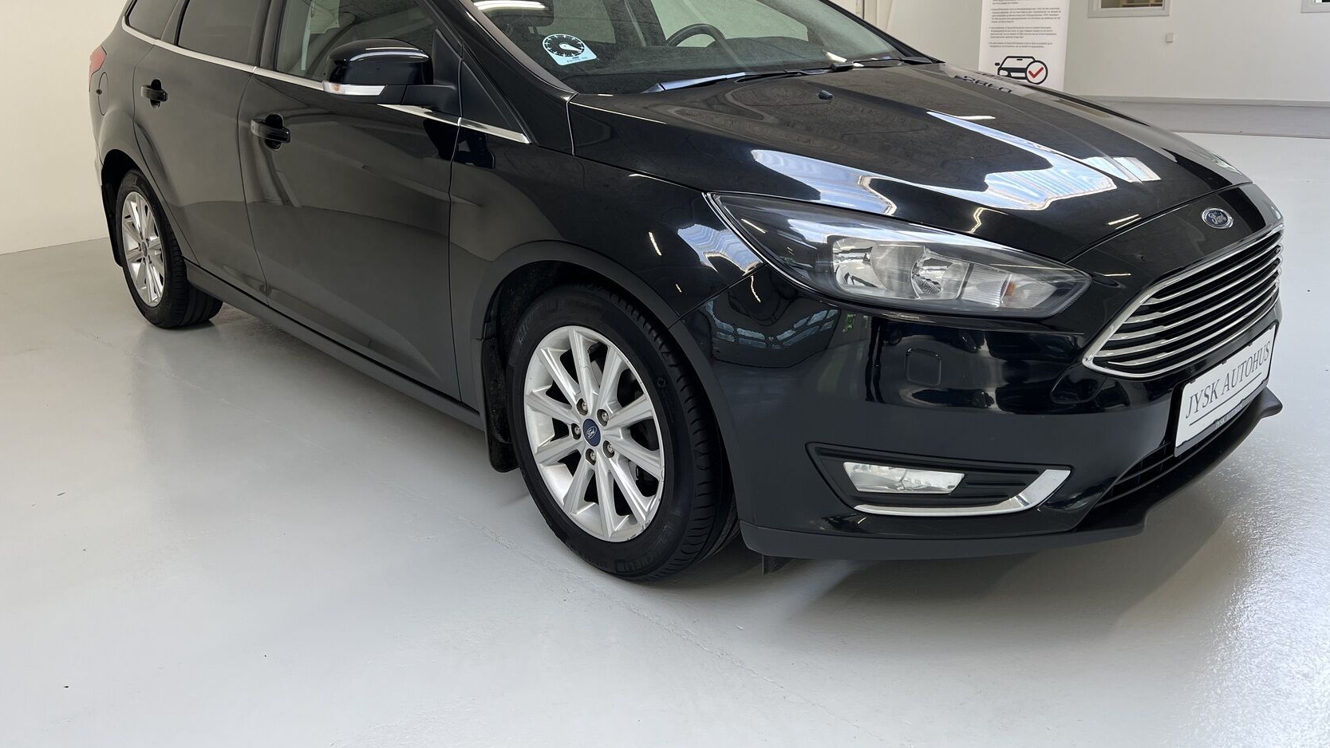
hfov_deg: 66.1
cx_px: 673
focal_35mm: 29
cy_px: 255
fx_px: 1023
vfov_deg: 39.8
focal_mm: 5.7
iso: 64
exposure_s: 1/100
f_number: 1.5
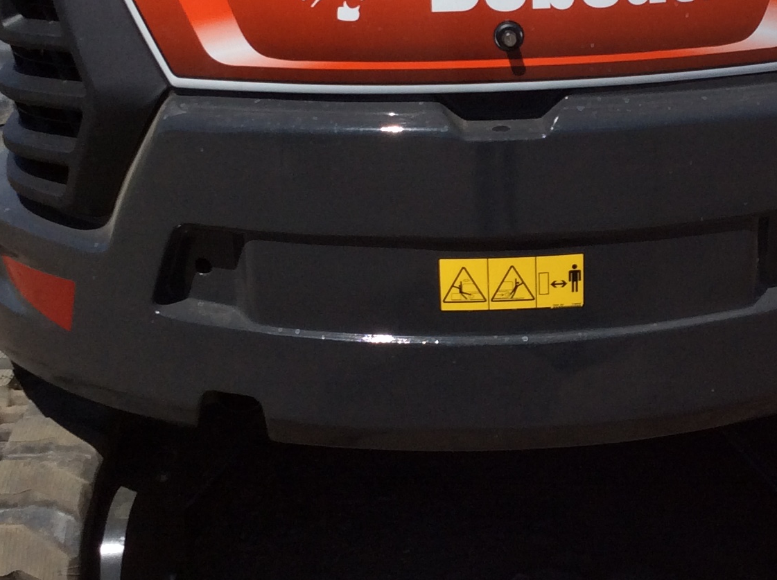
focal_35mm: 74
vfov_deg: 19.7
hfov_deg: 26.1
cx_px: 548
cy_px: 160
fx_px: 1658
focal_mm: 3.3
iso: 32
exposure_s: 1/2604
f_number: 2.4
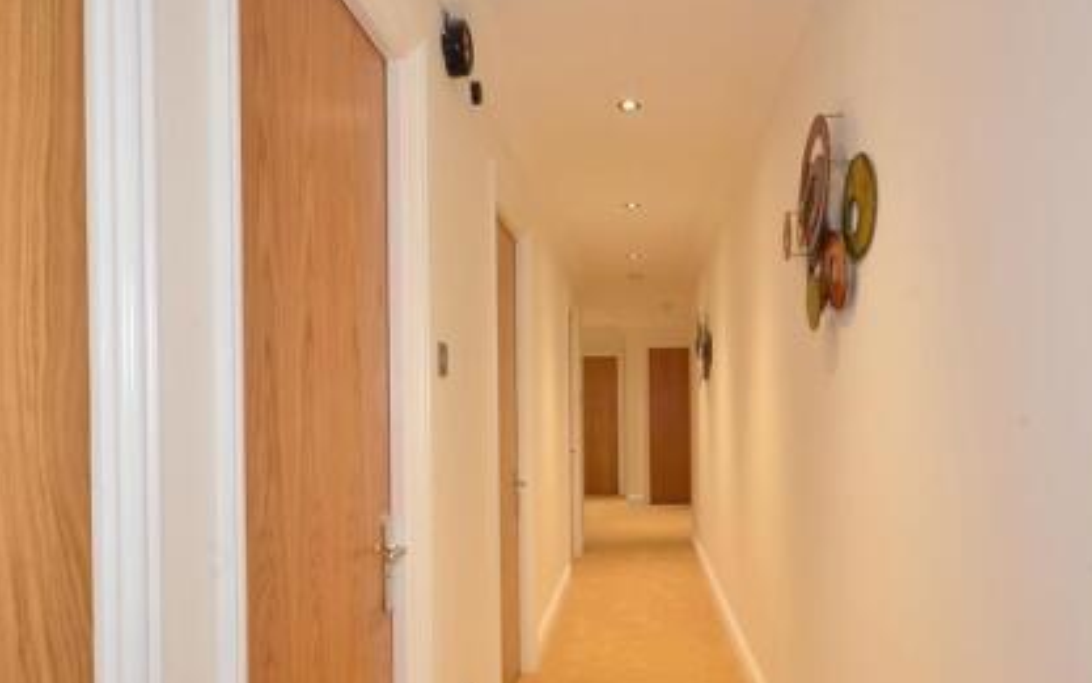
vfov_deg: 50.9
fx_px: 715
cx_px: 605
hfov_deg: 74.5
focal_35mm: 24
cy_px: 393
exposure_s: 1
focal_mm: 10
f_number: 16
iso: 200
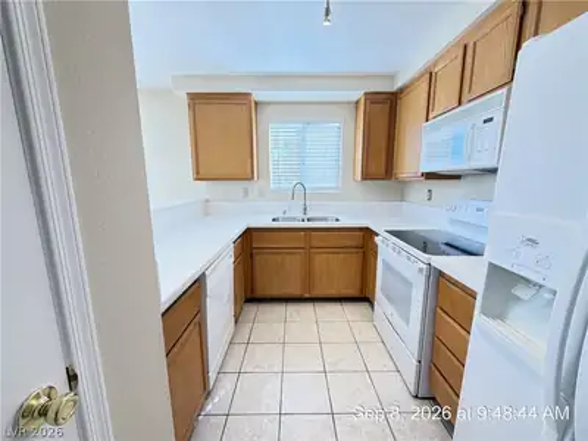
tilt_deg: -9.5
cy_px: 220
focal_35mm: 14
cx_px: 294
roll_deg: +1.1
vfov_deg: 85.7
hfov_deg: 102.1
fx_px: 238
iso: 250
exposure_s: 1/60
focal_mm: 2.22
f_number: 2.2
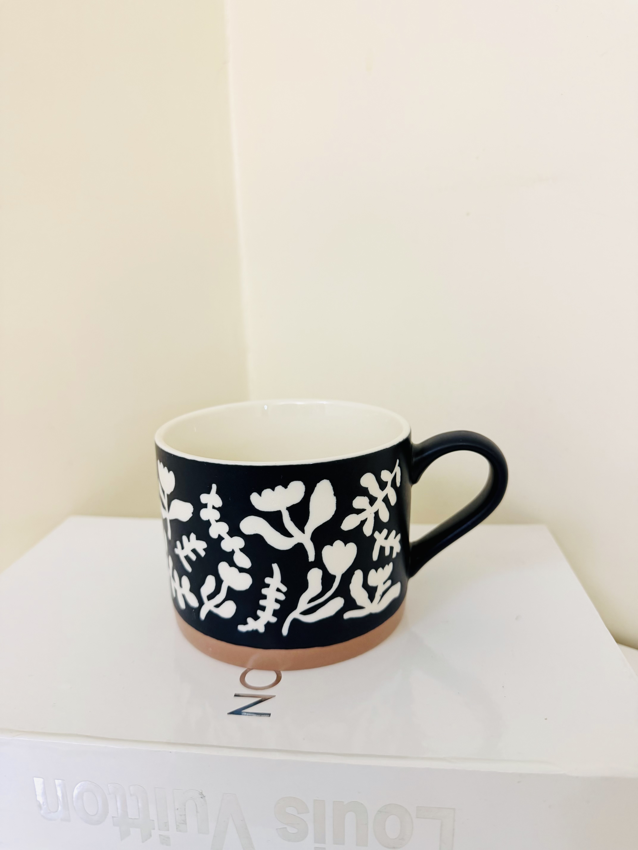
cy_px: 425
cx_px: 319
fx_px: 590
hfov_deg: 56.8
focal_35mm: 24
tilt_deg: -14.4
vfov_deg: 71.6
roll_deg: +1.0
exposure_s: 1/50
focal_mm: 6.76
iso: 200
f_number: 1.78
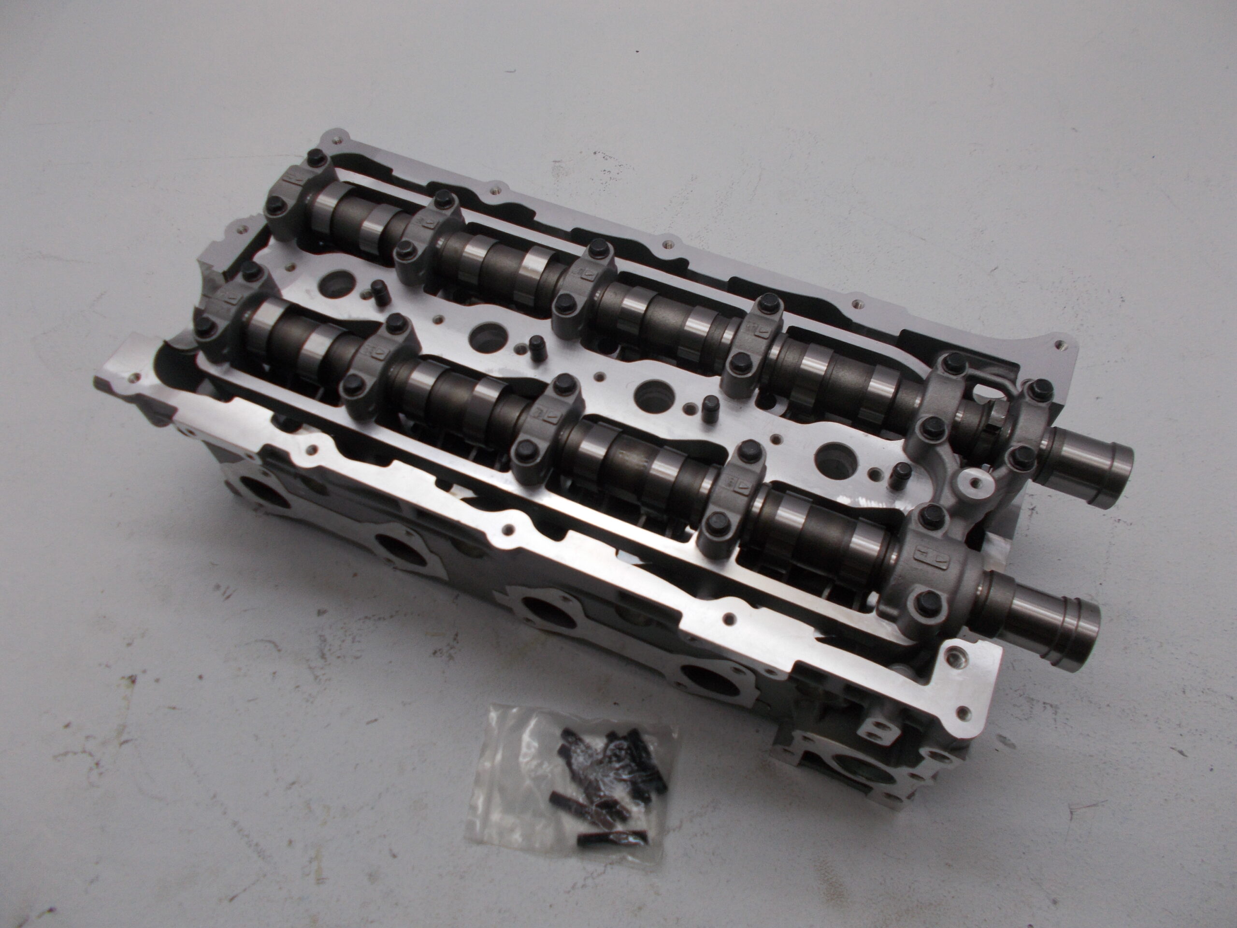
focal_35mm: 26
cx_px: 618
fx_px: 929
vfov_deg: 53.1
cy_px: 464
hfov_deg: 67.3
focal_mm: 4.6
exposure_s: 1/80
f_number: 3.2
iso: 80
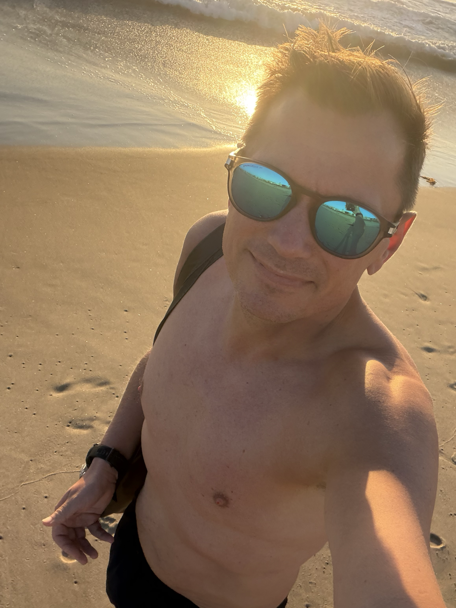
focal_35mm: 30
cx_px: 228
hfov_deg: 46.8
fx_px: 527
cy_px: 304
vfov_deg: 60.0
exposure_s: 1/344
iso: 32
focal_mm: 2.71
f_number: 1.9
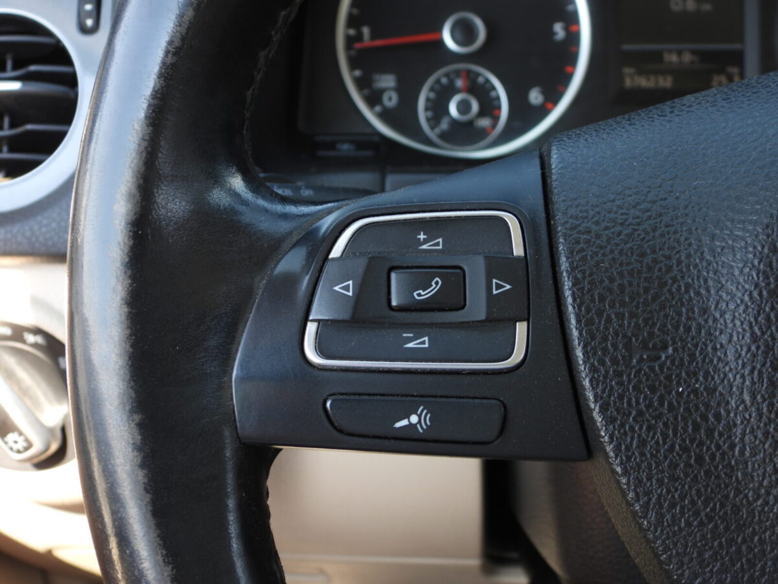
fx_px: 1056
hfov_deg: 40.4
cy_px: 292
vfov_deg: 30.9
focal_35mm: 47
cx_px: 389
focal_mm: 8.5
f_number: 3.2
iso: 100
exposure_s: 1/80
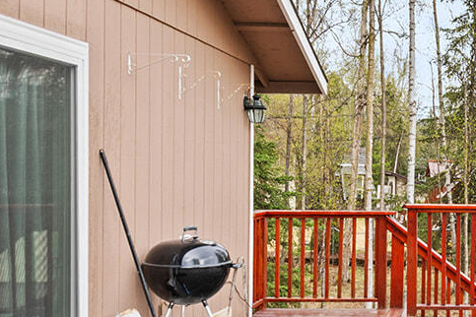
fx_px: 701
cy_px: 221
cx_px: 500
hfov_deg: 33.6
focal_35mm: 53
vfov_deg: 25.3
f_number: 9
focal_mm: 16
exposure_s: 1/20
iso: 200
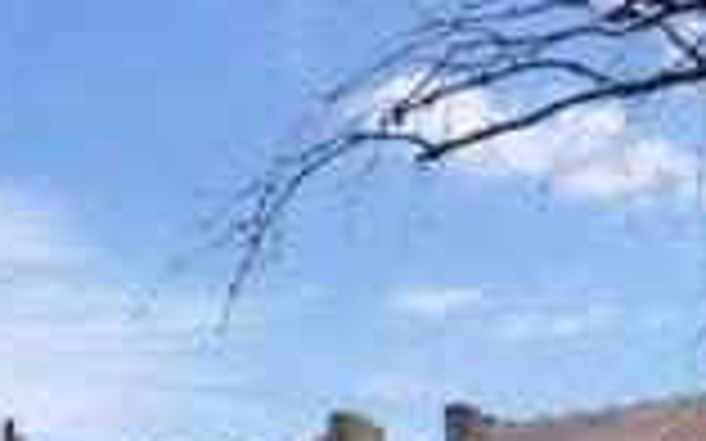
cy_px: 907
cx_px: 301
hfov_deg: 32.0
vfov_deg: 15.6
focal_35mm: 64
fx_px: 1231
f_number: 5.6
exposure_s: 1/125
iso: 400
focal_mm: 10
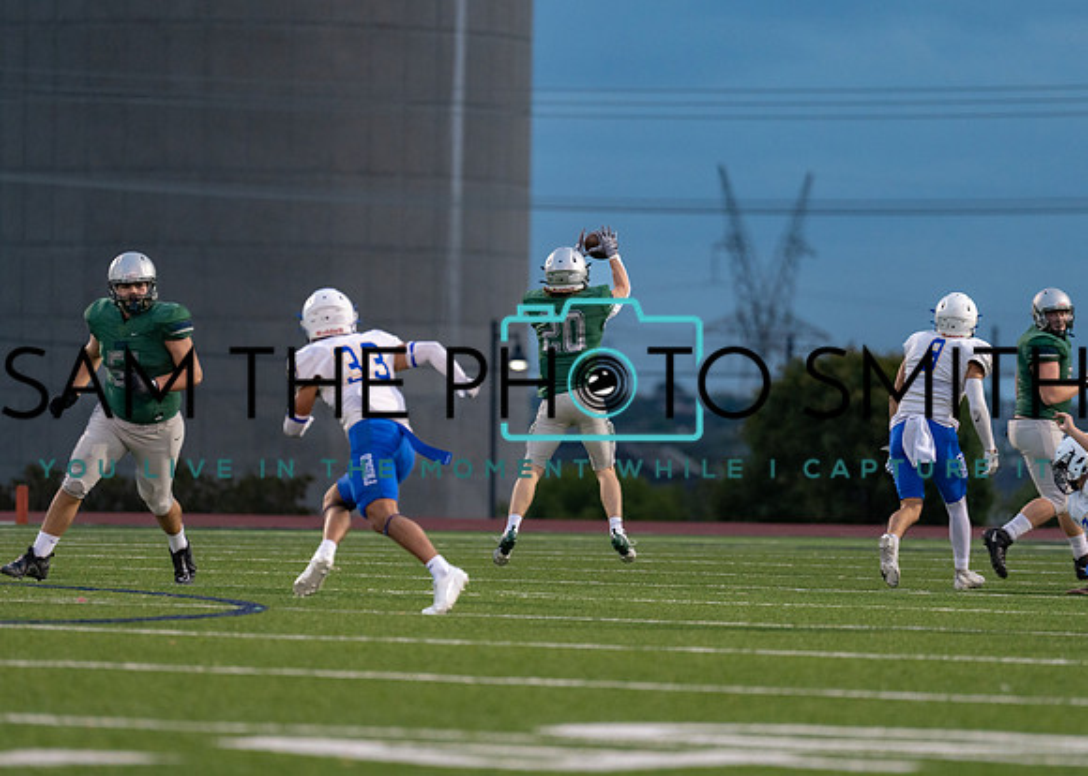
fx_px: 8091
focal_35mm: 262
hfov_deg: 7.7
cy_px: 381
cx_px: 611
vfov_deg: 5.5
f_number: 2.8
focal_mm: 200
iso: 1600
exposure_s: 1/1000
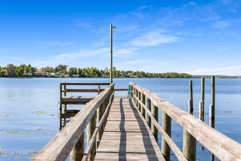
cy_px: 80
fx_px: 469
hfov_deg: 28.8
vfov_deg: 19.5
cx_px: 120
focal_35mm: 70
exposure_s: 1/320
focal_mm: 70
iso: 640
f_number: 5
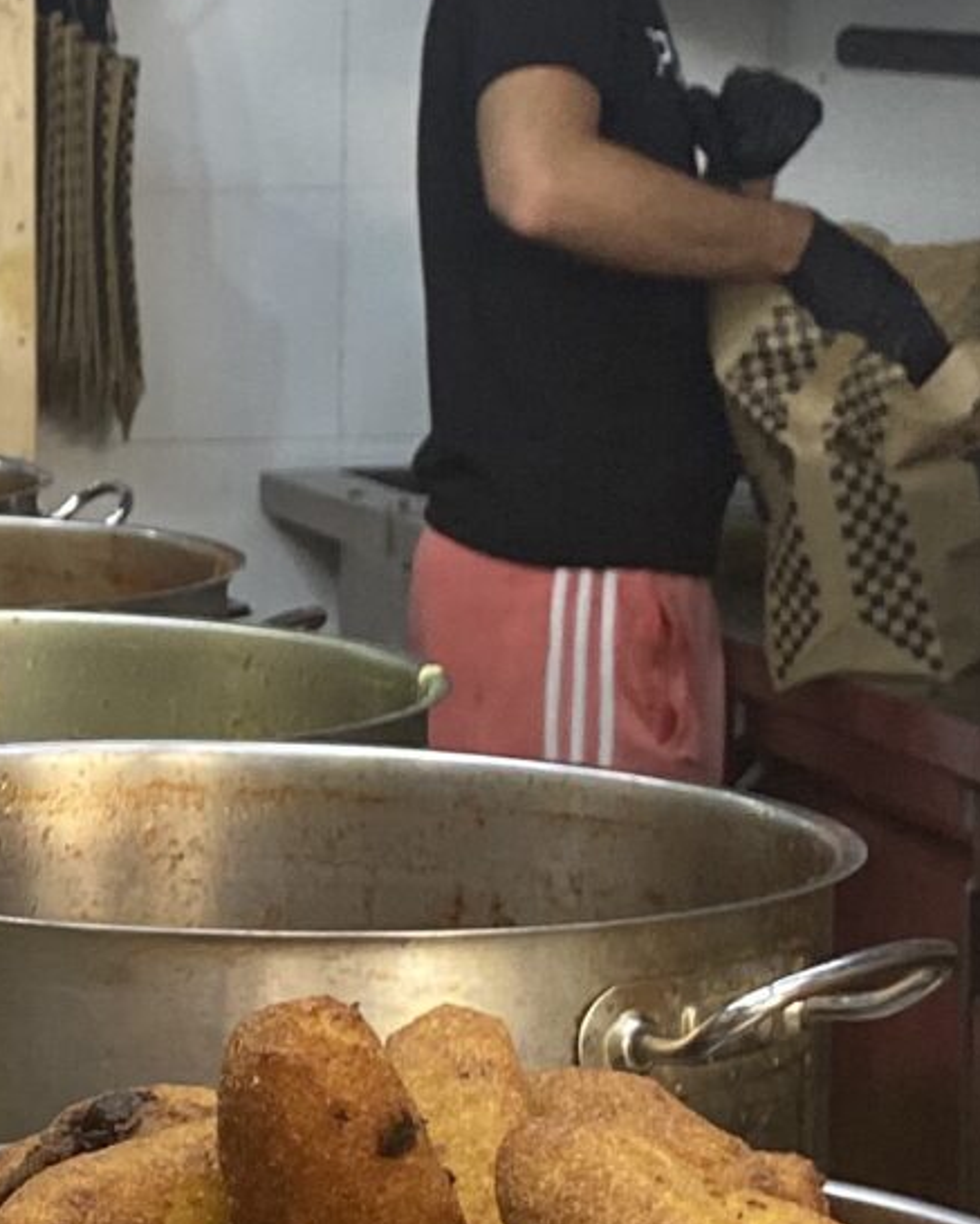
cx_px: -549
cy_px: 466
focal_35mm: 119
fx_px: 4313
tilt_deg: -5.6
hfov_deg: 12.3
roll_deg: +1.4
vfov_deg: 16.1
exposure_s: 1/100
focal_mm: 4.25
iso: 125
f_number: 1.8
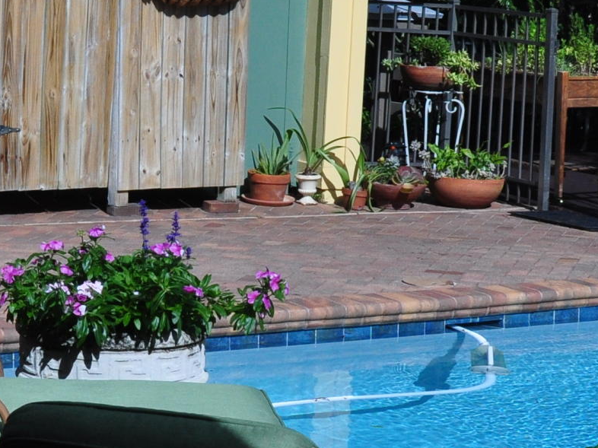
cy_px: 176
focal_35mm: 132
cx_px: 87
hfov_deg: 14.8
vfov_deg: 11.2
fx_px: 2280
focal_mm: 24
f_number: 11
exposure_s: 1/320
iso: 400
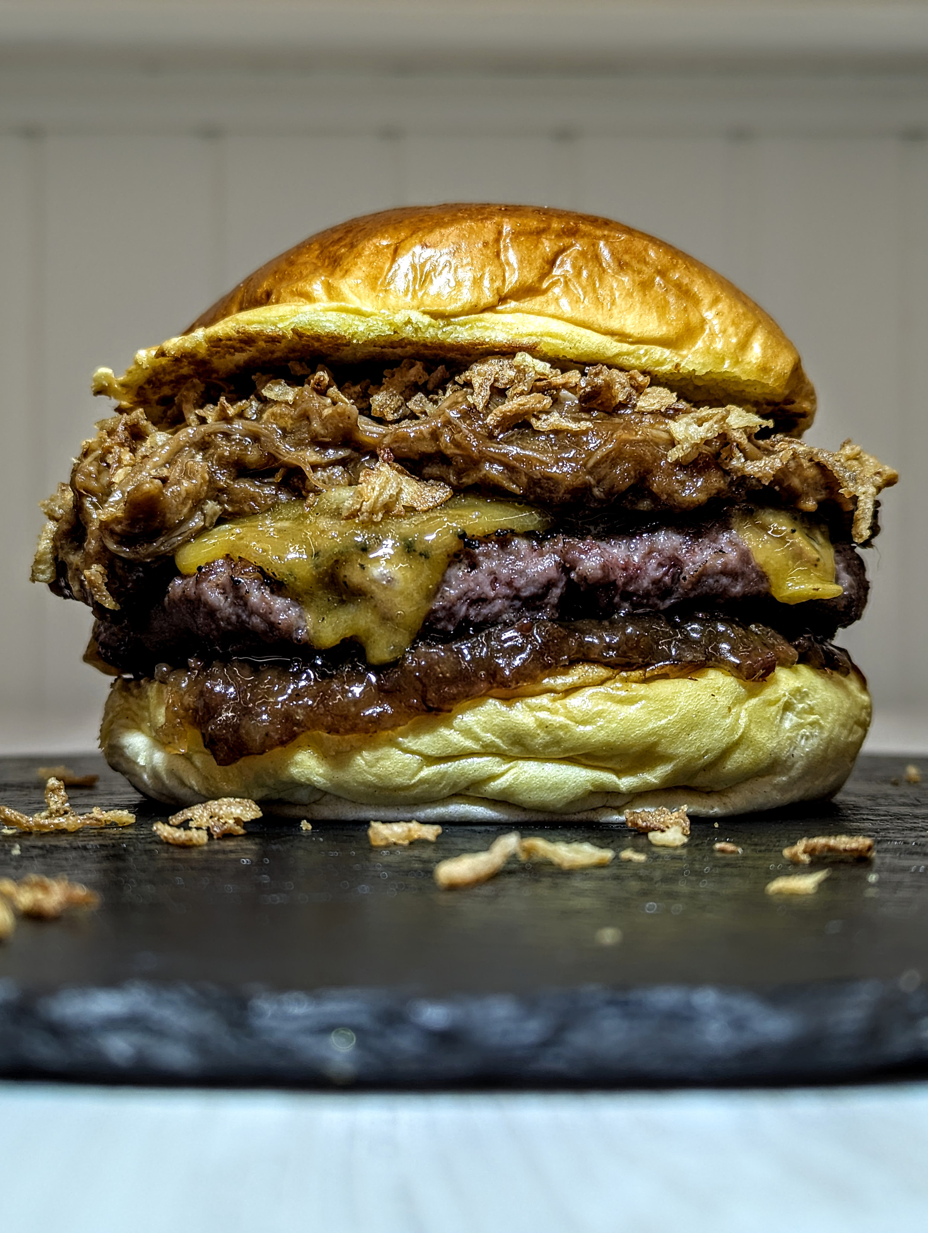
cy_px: 616
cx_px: 464
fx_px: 1711
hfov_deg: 30.3
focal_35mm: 48
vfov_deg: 39.6
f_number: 1.85
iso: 73
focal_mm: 6.81
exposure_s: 1/99.9
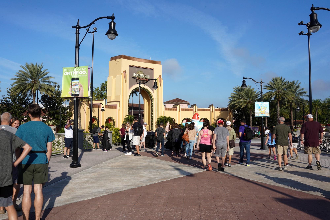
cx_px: 165
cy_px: 110
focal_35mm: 28
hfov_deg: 65.5
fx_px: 257
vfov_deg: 46.4
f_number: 22
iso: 200
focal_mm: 28
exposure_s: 1/100
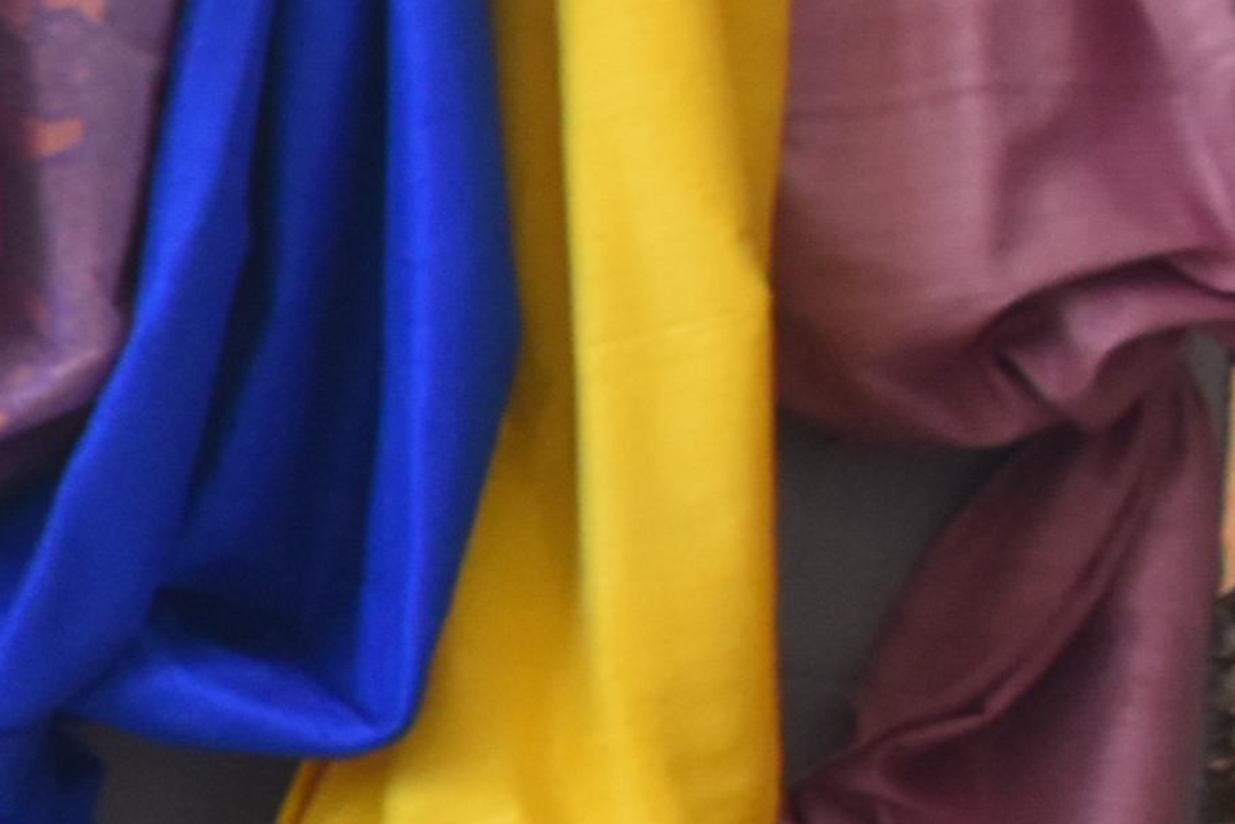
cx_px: -2720
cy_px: 952
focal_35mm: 218
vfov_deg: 6.3
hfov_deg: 7.9
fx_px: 7481
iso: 800
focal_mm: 22
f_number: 3.5
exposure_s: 1/60
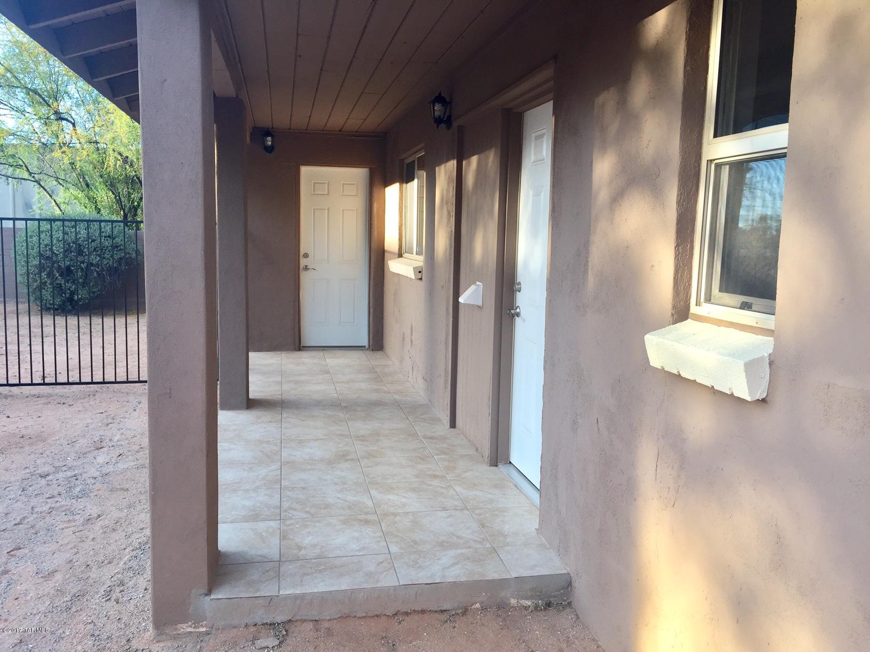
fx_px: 729
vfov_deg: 48.2
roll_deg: -1.8
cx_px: 435
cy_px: 326
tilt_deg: -5.9
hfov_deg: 61.7
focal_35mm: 29
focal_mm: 4.15
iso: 32
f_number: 2.2
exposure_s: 1/180
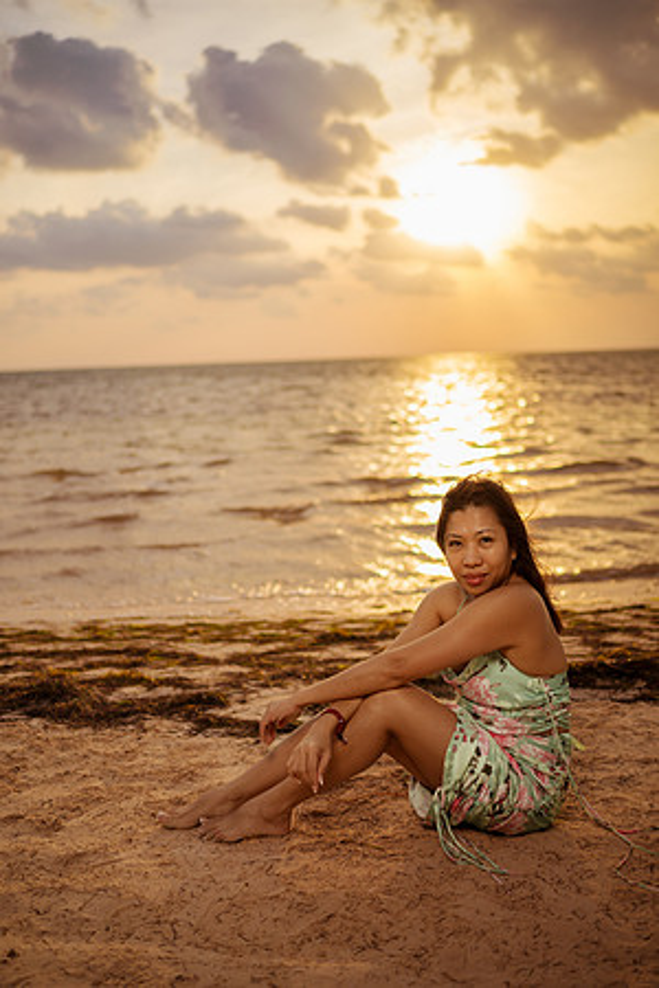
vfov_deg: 54.4
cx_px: 330
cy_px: 494
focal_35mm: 35
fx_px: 961
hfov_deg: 37.9
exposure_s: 1/5000
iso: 125
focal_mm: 35
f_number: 1.8
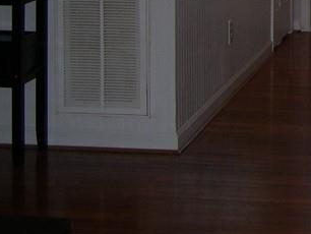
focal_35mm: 127
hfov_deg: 14.3
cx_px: 498
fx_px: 1142
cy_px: -154
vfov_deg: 11.1
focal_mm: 8
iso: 100
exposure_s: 1/60
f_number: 2.8
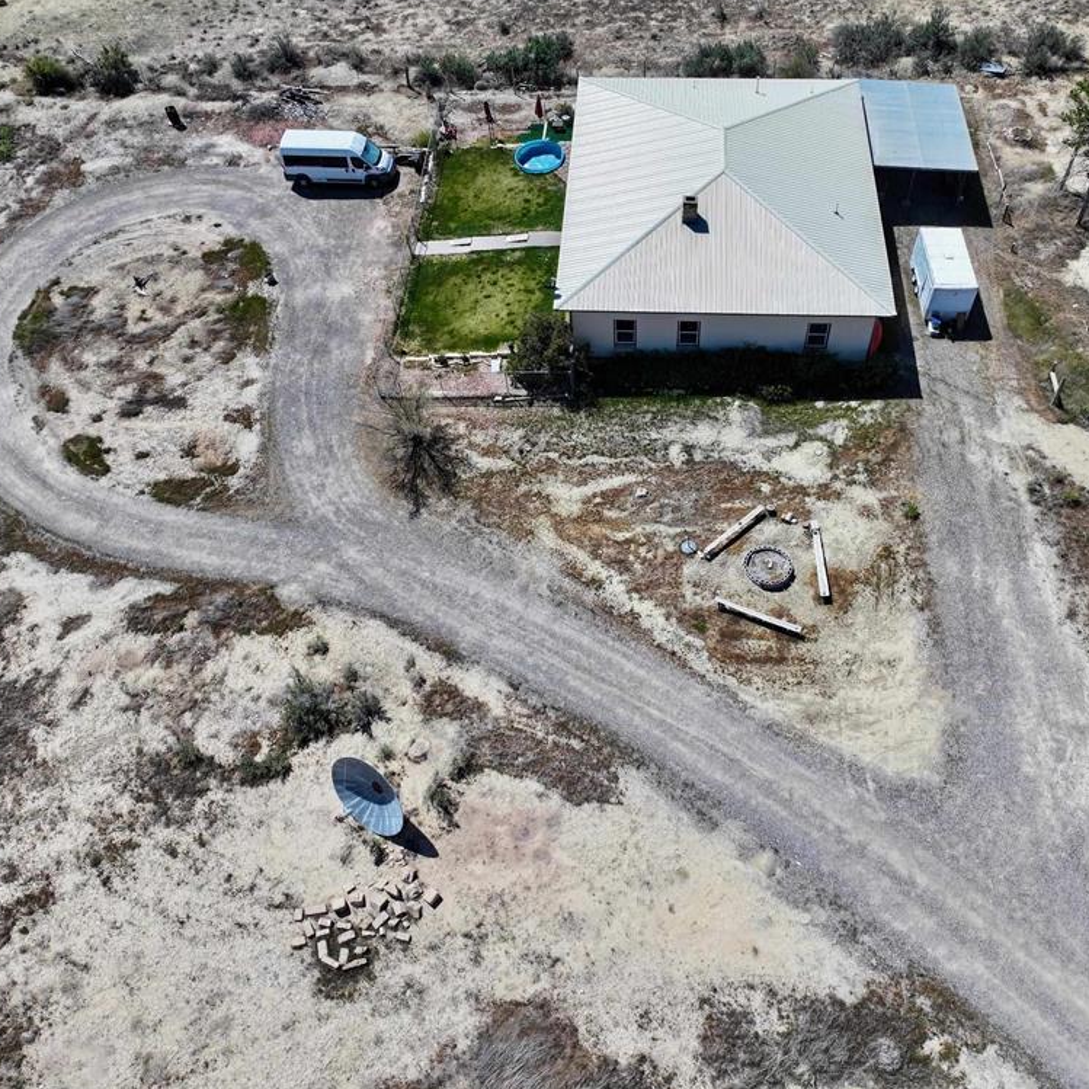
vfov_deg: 55.6
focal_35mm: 29
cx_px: 630
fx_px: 1032
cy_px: 544
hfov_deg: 55.4
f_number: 2.8
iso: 110
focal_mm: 12.29
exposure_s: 1/2000
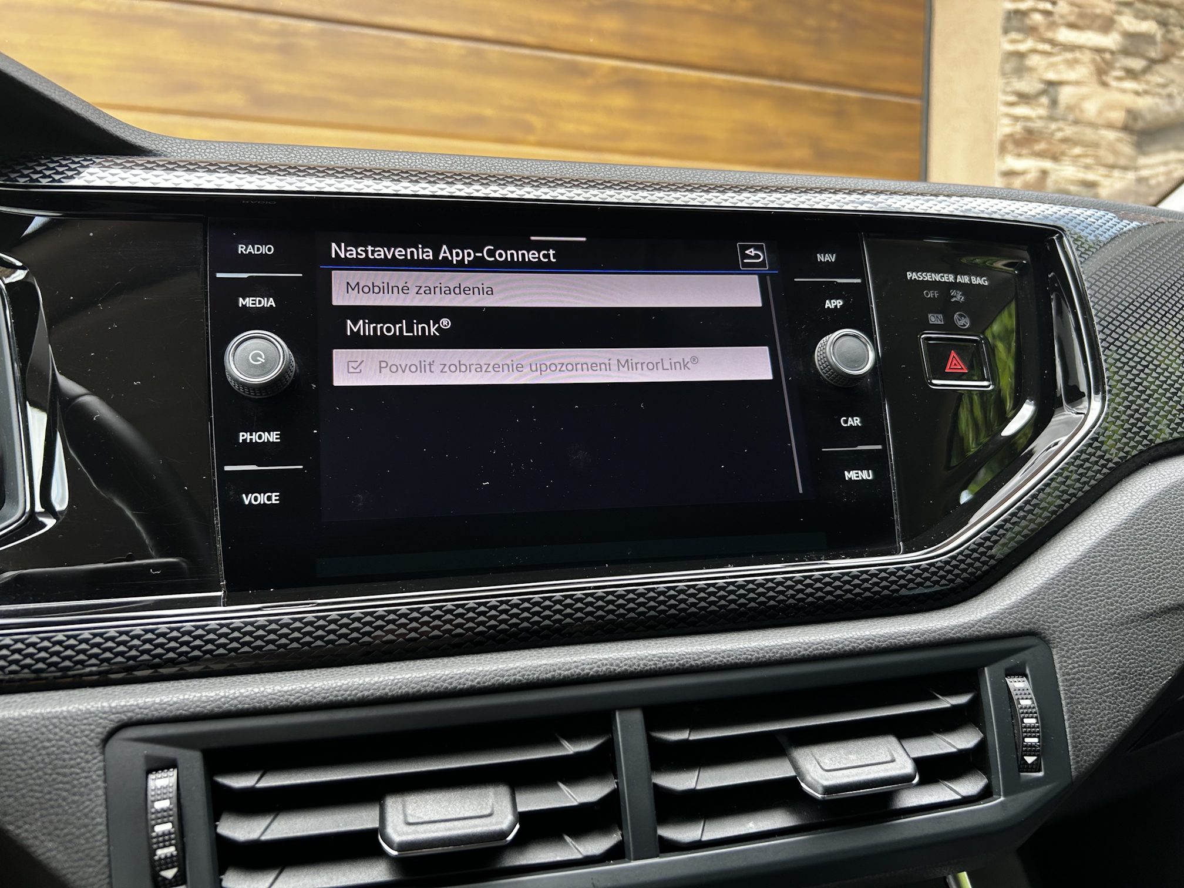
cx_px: 592
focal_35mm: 26
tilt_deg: -5.6
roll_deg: +0.5
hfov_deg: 67.3
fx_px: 889
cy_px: 444
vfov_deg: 53.1
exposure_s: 1/80
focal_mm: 5.7
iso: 40
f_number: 1.5
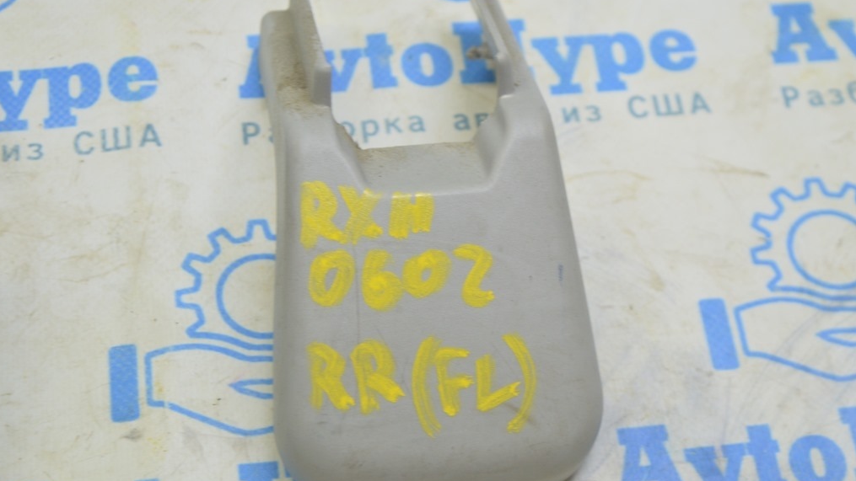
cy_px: 211
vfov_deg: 15.9
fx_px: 1725
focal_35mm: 76
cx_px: 425
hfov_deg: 27.9
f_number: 5.6
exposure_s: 1/20
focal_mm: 48
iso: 400
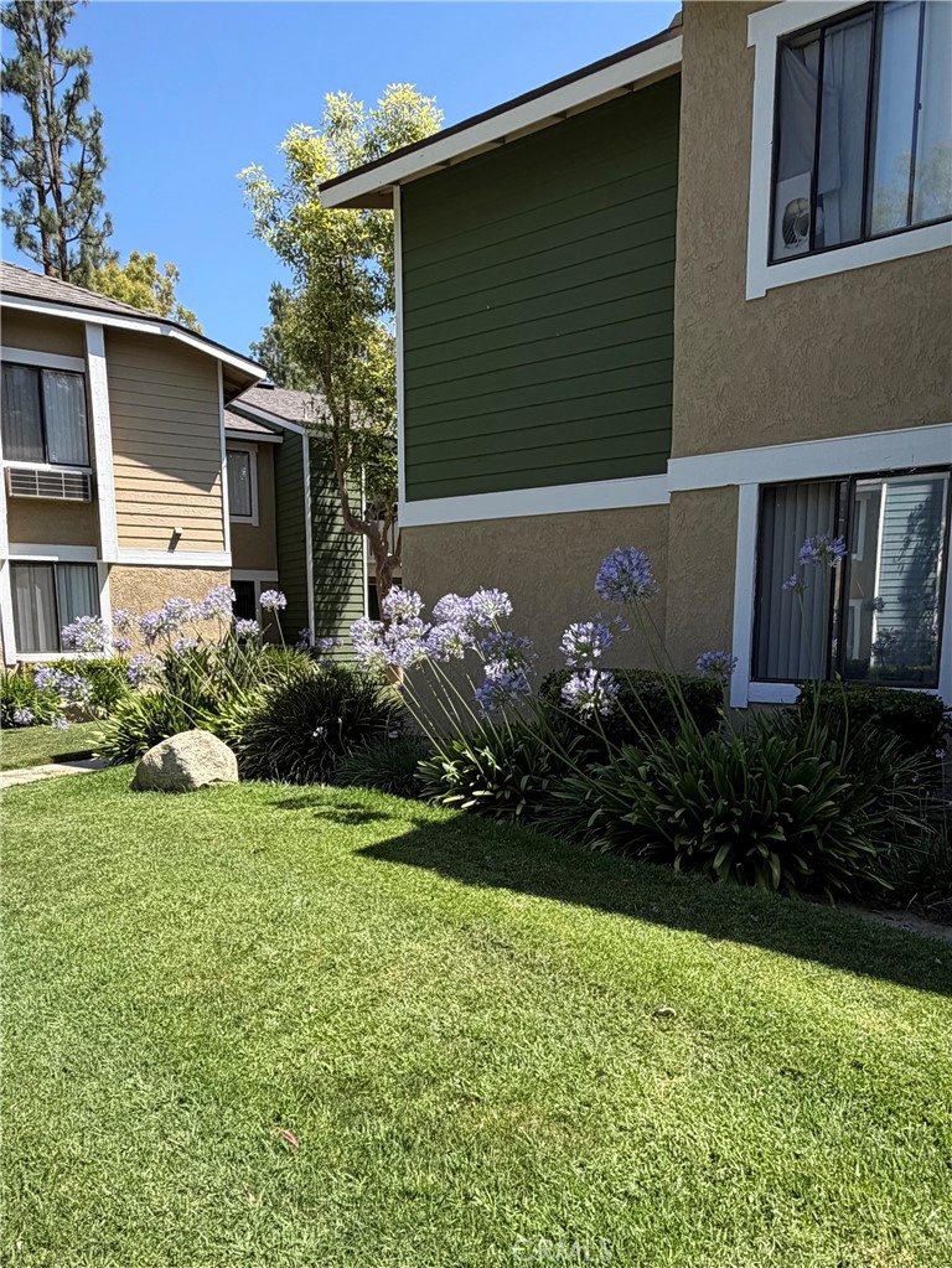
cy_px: 634
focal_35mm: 14
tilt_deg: -8.6
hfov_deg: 85.7
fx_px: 513
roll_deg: -1.1
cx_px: 476
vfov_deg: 102.0
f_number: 2.2
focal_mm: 2.22
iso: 40
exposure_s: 1/638
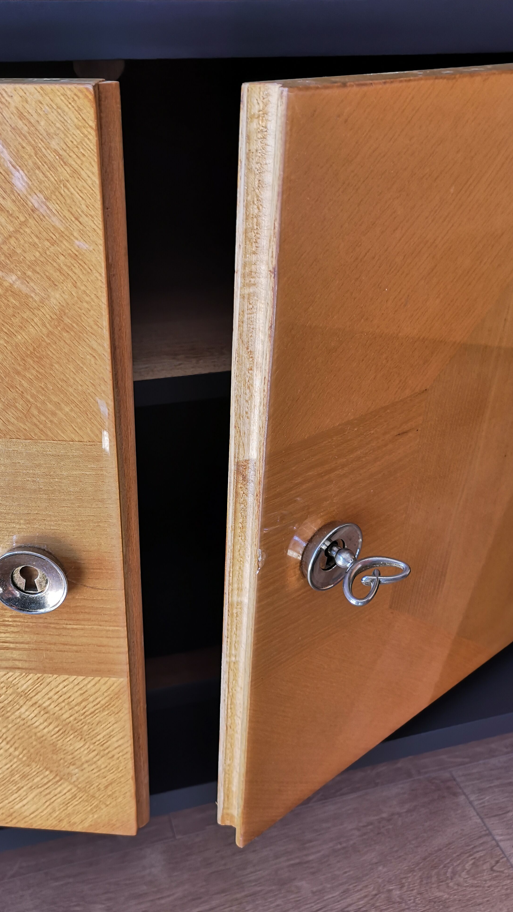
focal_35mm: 30
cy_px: 450
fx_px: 725
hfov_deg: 38.6
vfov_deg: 64.3
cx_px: 178
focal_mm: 3.95
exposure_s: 1/109
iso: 50
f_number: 1.8
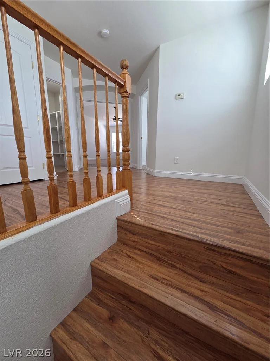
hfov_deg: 89.9
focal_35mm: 13
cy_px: 180
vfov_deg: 106.2
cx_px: 135
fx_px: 135
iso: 250
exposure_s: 1/120
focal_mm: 2.2
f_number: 2.2
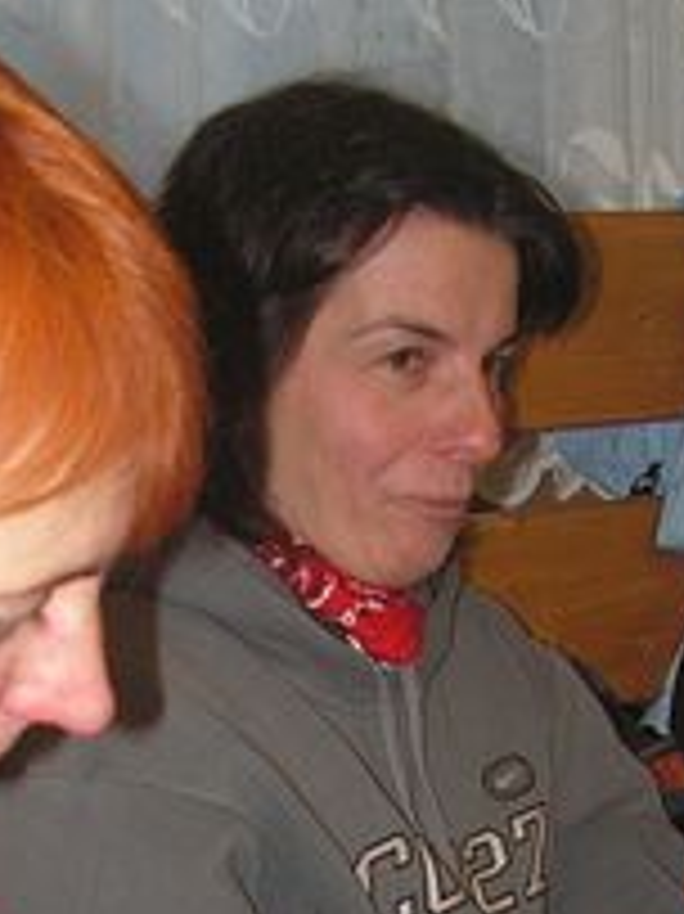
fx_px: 2110
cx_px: 281
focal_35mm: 80
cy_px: 973
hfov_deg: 18.4
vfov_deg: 23.1
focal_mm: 6
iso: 160
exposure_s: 1/40
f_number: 3.2
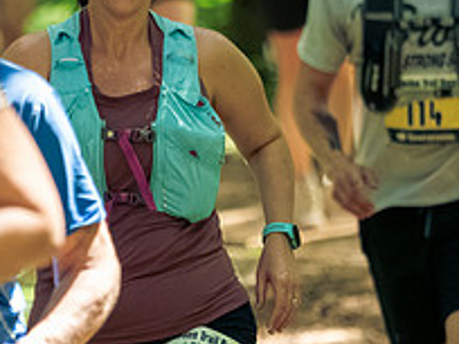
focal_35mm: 855
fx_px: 11337
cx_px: -40
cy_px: 62
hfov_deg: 2.3
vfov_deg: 1.7
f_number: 2.8
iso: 5000
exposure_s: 1/800
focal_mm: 150
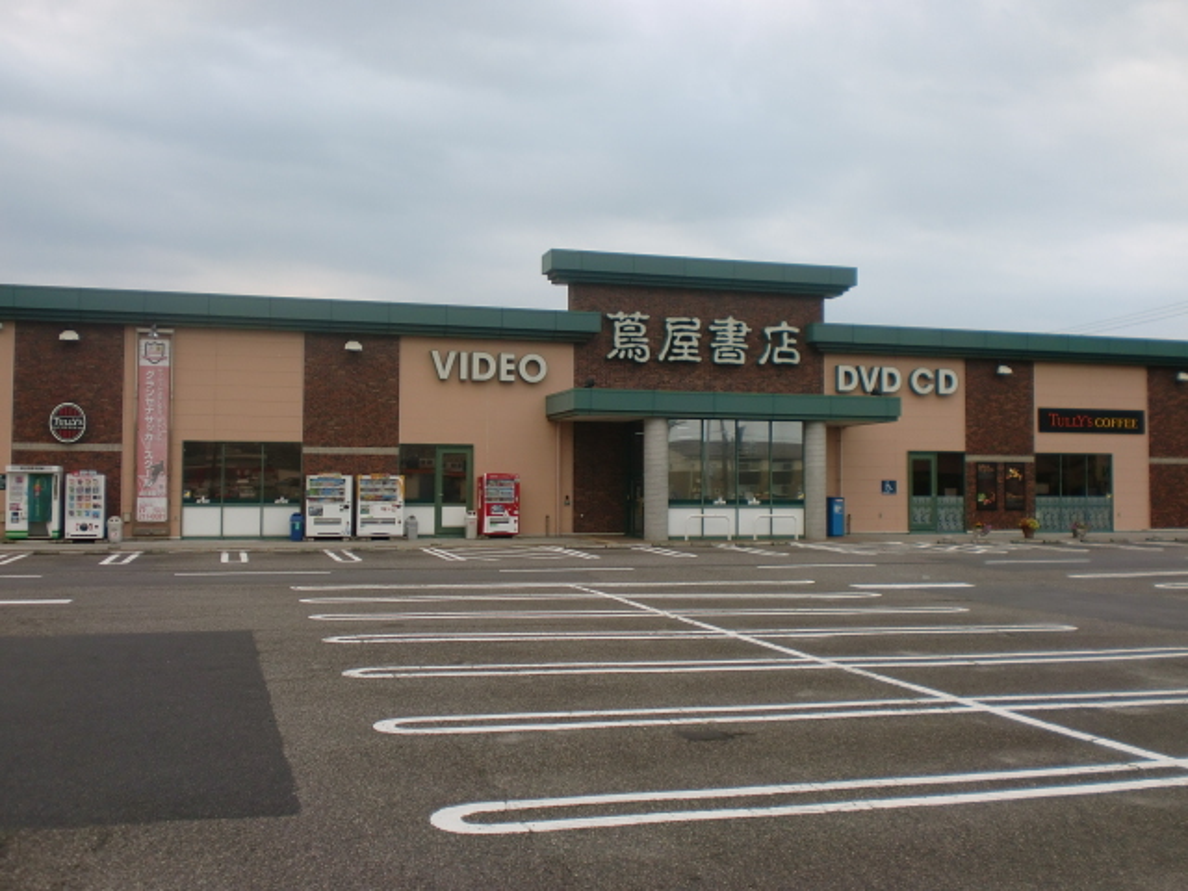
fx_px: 1201
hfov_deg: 52.6
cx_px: 594
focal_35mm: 35
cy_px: 446
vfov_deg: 40.7
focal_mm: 6.3
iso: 64
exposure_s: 1/100
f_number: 3.1
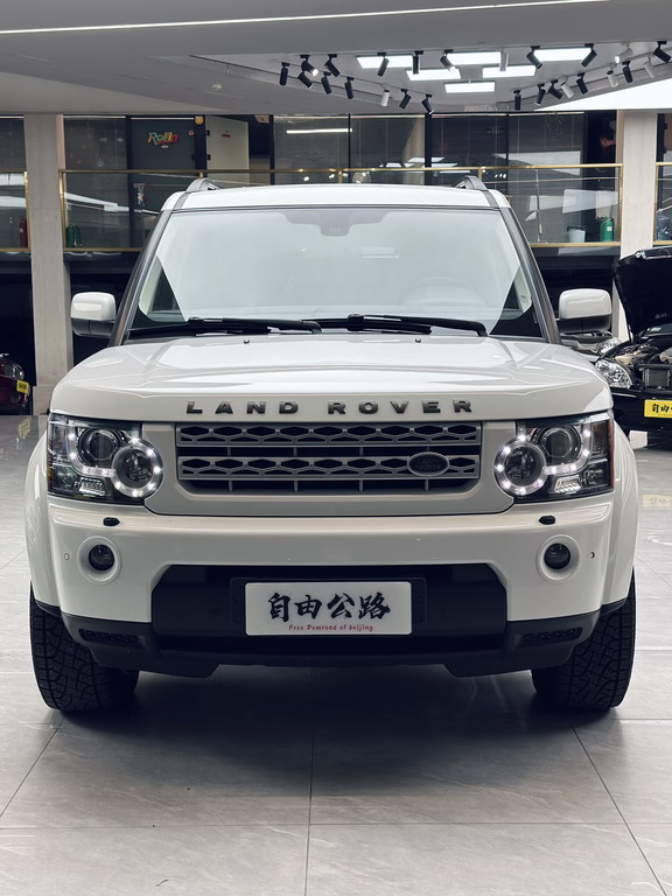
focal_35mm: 48
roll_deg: -1.0
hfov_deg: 30.3
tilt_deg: -6.7
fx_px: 1242
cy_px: 448
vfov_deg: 39.7
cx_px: 336
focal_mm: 6.86
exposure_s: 1/100
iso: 64
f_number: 1.78
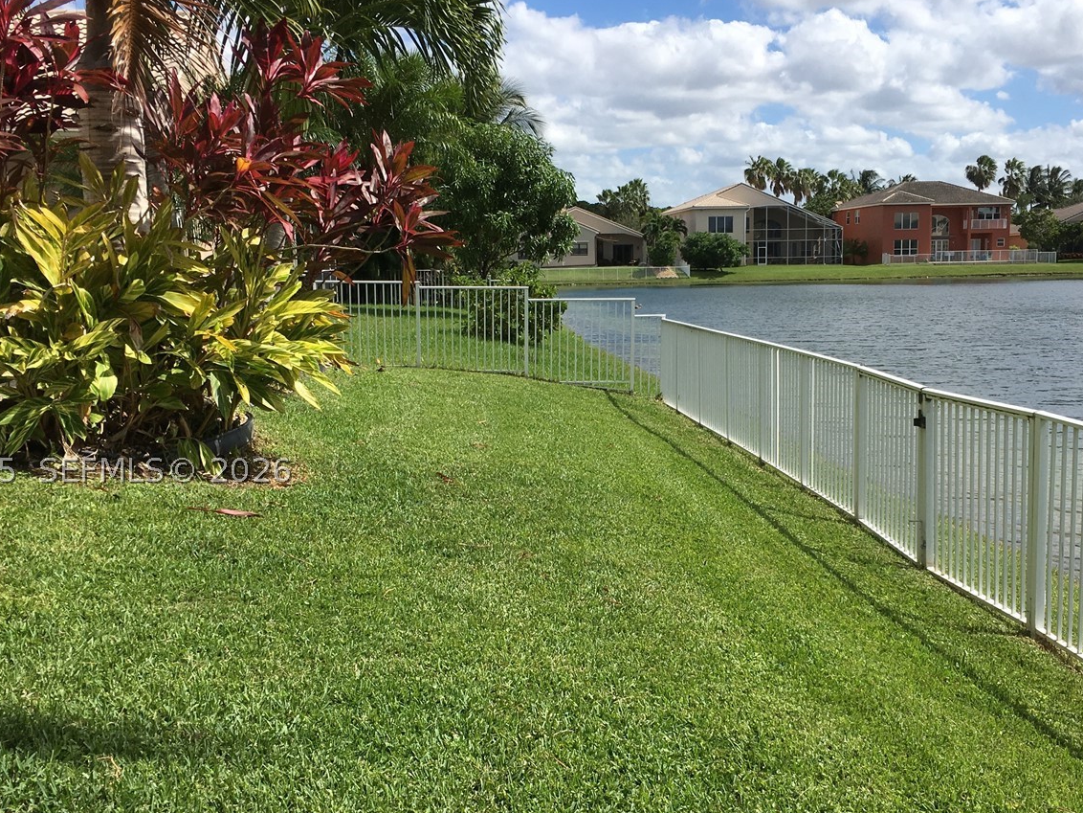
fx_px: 1283
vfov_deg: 35.1
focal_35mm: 41
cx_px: 585
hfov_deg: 45.7
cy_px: 470
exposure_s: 1/2331
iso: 25
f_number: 2.2
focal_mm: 4.15
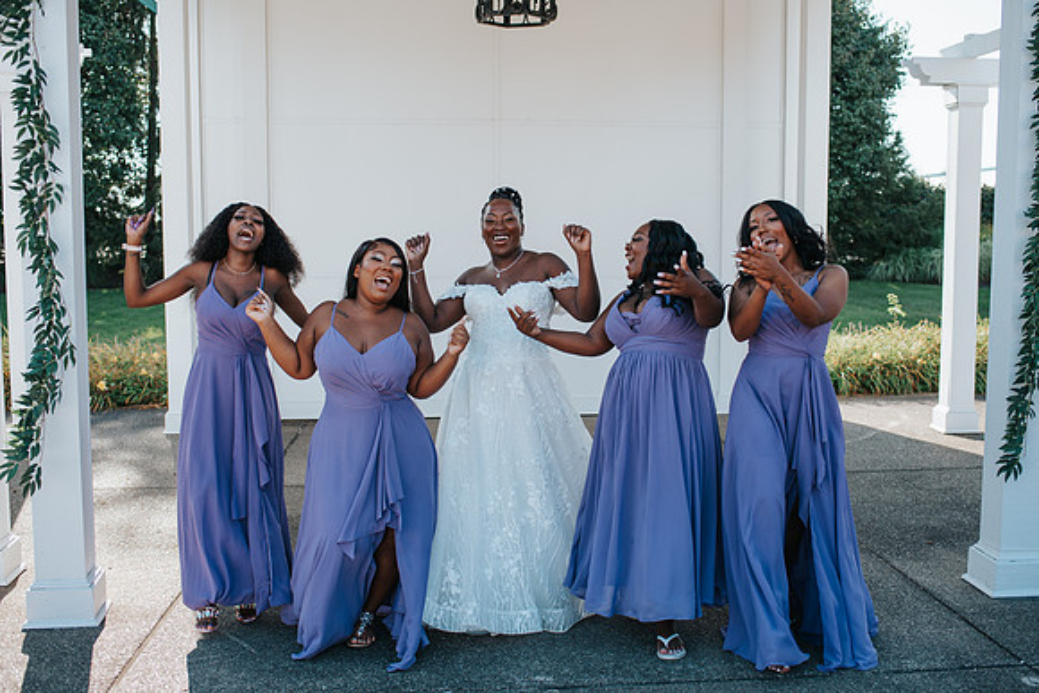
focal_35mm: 40
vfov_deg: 33.5
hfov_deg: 48.6
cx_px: 542
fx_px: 1150
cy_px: 344
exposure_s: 1/640
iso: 100
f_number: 2.8
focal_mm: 35
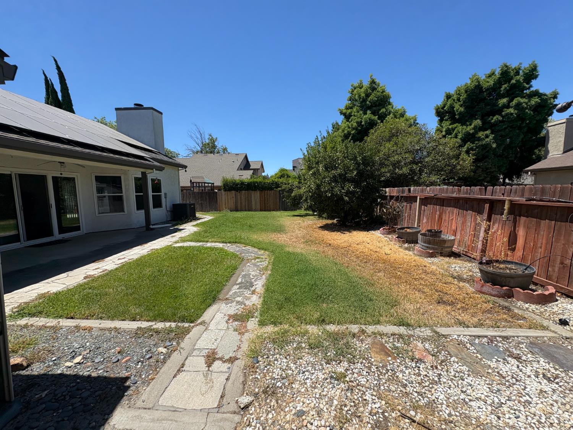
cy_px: 215
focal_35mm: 14
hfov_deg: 102.1
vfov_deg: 85.7
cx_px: 286
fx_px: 232
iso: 50
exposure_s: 1/1536
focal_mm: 2.22
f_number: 2.2
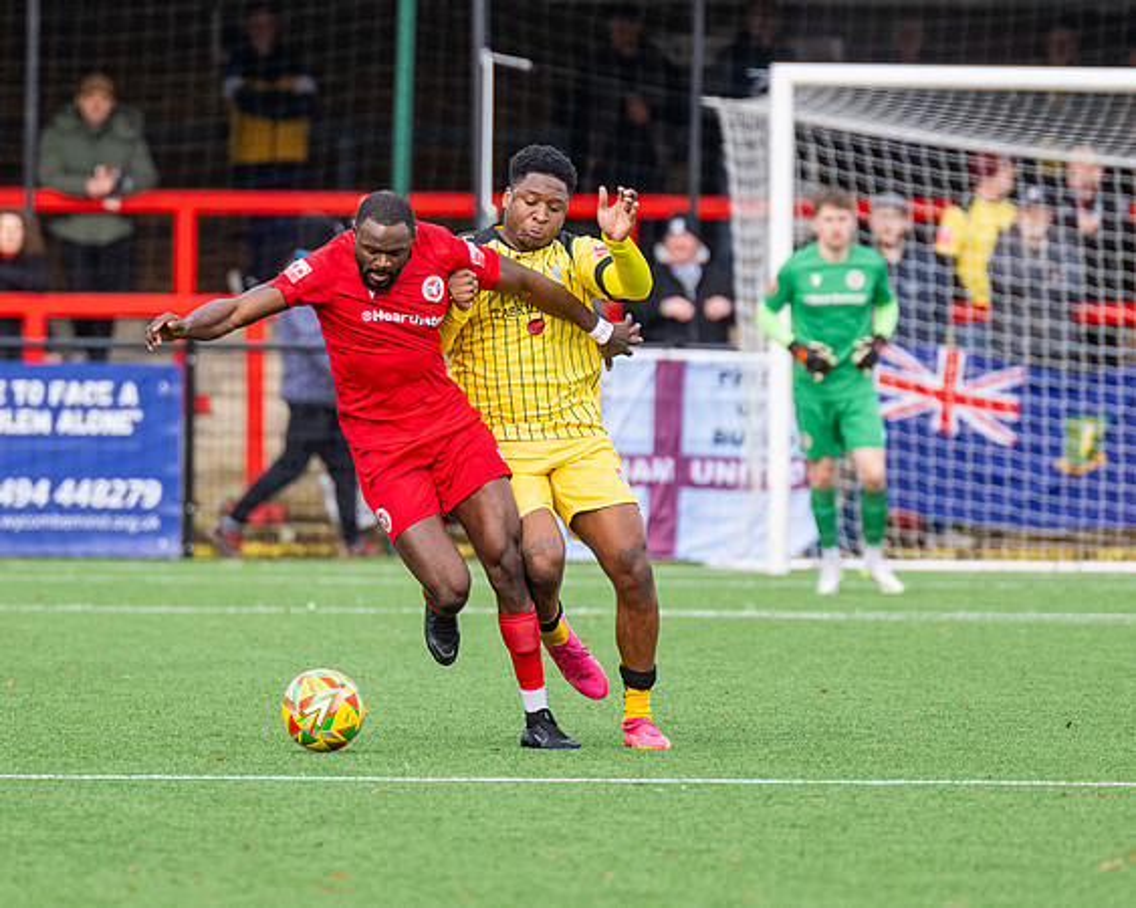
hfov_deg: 3.1
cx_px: 376
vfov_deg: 2.5
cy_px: 386
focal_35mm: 617
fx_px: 20739
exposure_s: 1/1600
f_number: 4
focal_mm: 280
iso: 800
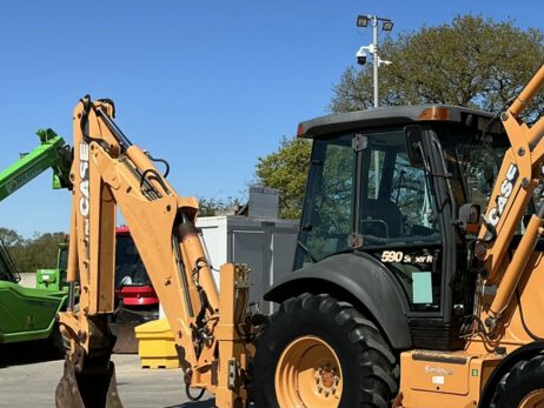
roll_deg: +0.2
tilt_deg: +8.2
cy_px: 159
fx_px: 975
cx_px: 519
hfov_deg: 29.5
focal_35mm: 62
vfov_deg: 23.6
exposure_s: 1/2227
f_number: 1.8
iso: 25
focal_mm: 3
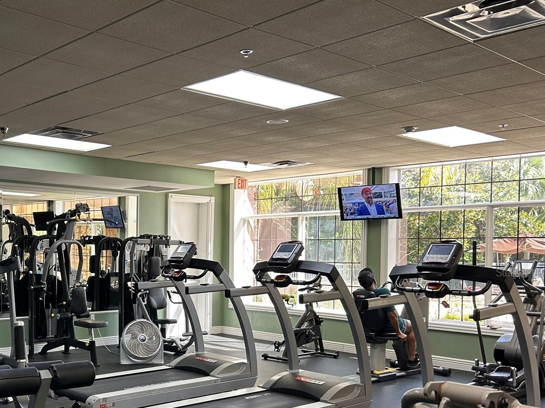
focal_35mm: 40
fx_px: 630
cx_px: 126
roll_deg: -0.6
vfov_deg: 35.6
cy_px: 272
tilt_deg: -1.9
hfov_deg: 45.0
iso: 100
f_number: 1.5
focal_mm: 5.7
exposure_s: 1/120
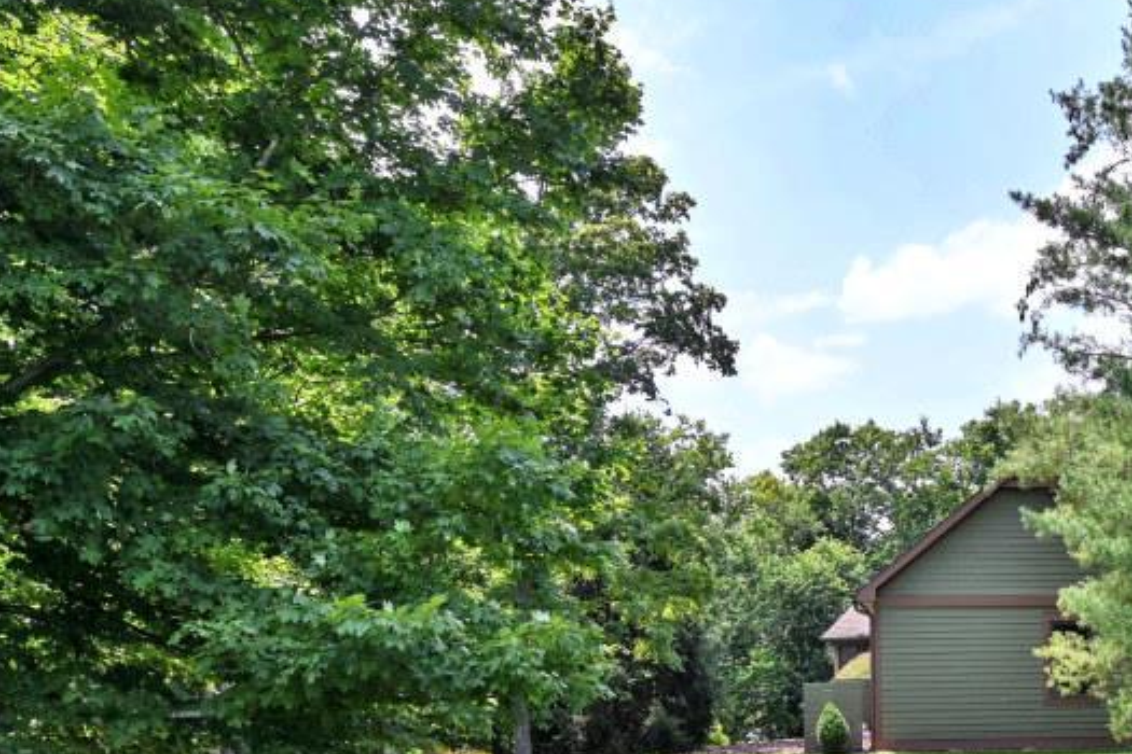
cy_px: 666
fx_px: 1258
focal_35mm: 40
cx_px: 1082
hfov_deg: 43.0
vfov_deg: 31.9
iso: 100
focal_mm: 14
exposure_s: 1/320
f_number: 6.3
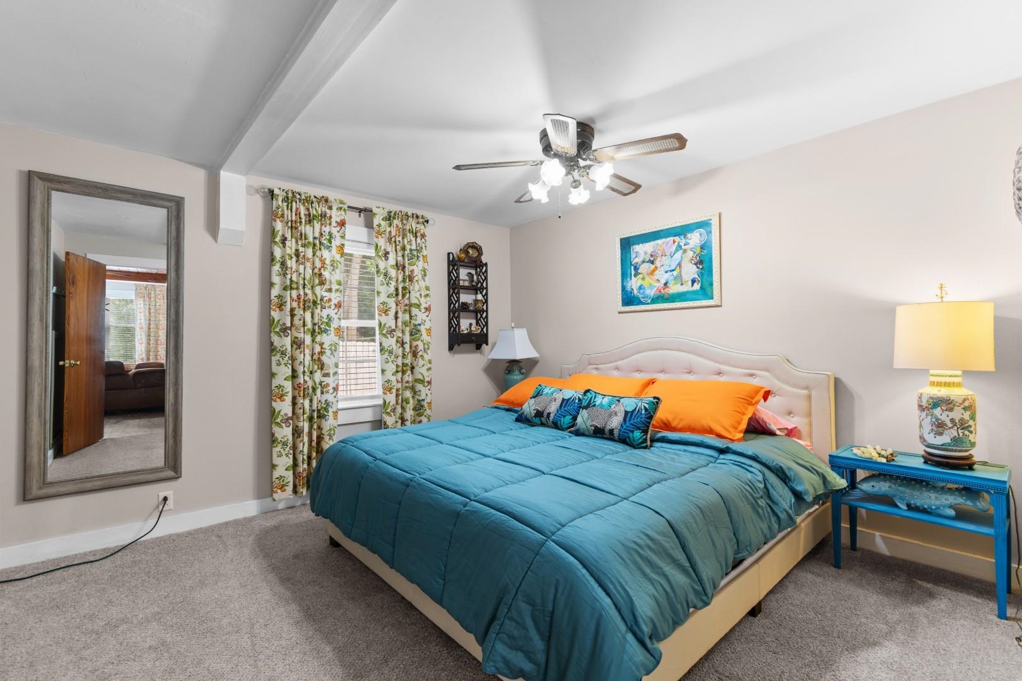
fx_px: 426
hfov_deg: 100.4
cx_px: 511
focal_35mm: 15
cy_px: 340
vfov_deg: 77.3
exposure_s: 1/4
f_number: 4.5
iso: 100
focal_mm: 10
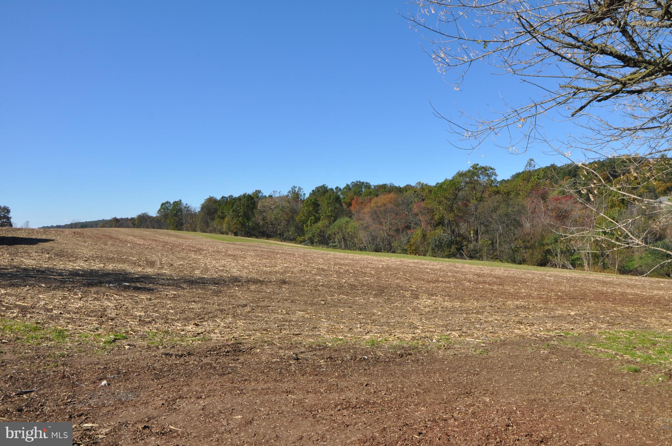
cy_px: 223
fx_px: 1119
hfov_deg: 33.4
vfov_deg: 22.6
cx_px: 336
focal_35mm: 60
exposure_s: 1/160
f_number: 13
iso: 200
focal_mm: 40
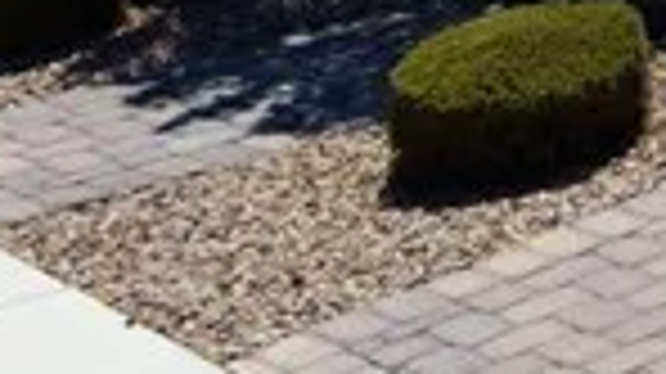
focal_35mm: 181
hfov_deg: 9.3
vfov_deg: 6.2
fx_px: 3194
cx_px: 2020
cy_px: -680
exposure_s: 1/725
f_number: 2.8
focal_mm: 4.5
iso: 100
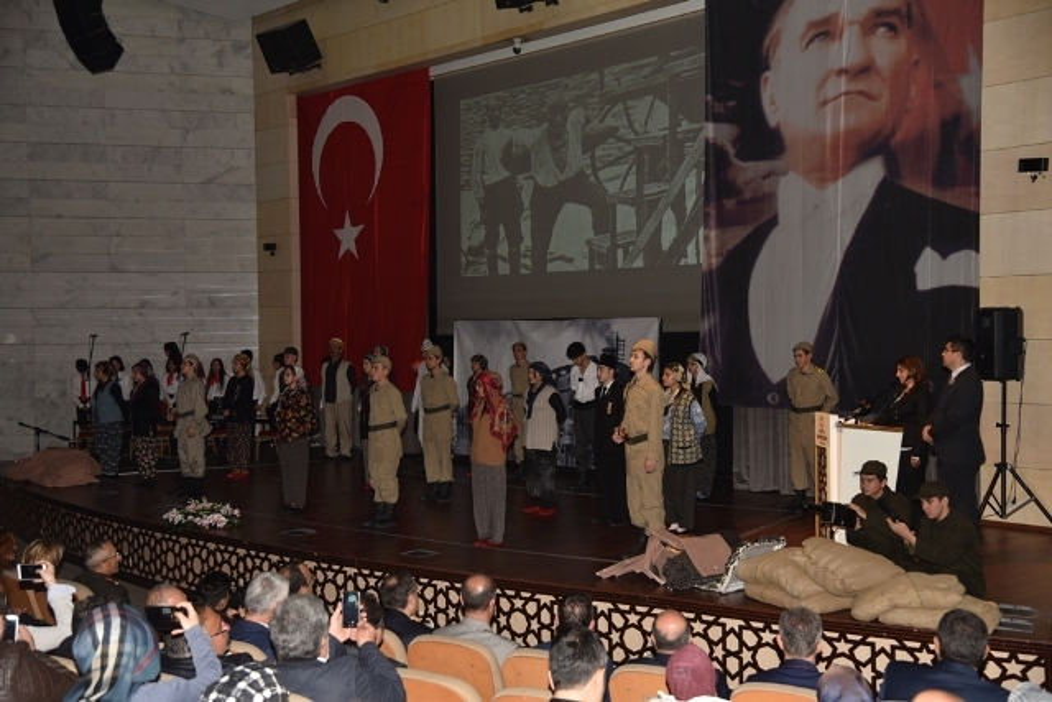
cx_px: 526
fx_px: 1169
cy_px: 351
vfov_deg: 33.4
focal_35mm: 40
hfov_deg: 48.4
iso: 100
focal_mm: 40
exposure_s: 1/40
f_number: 4
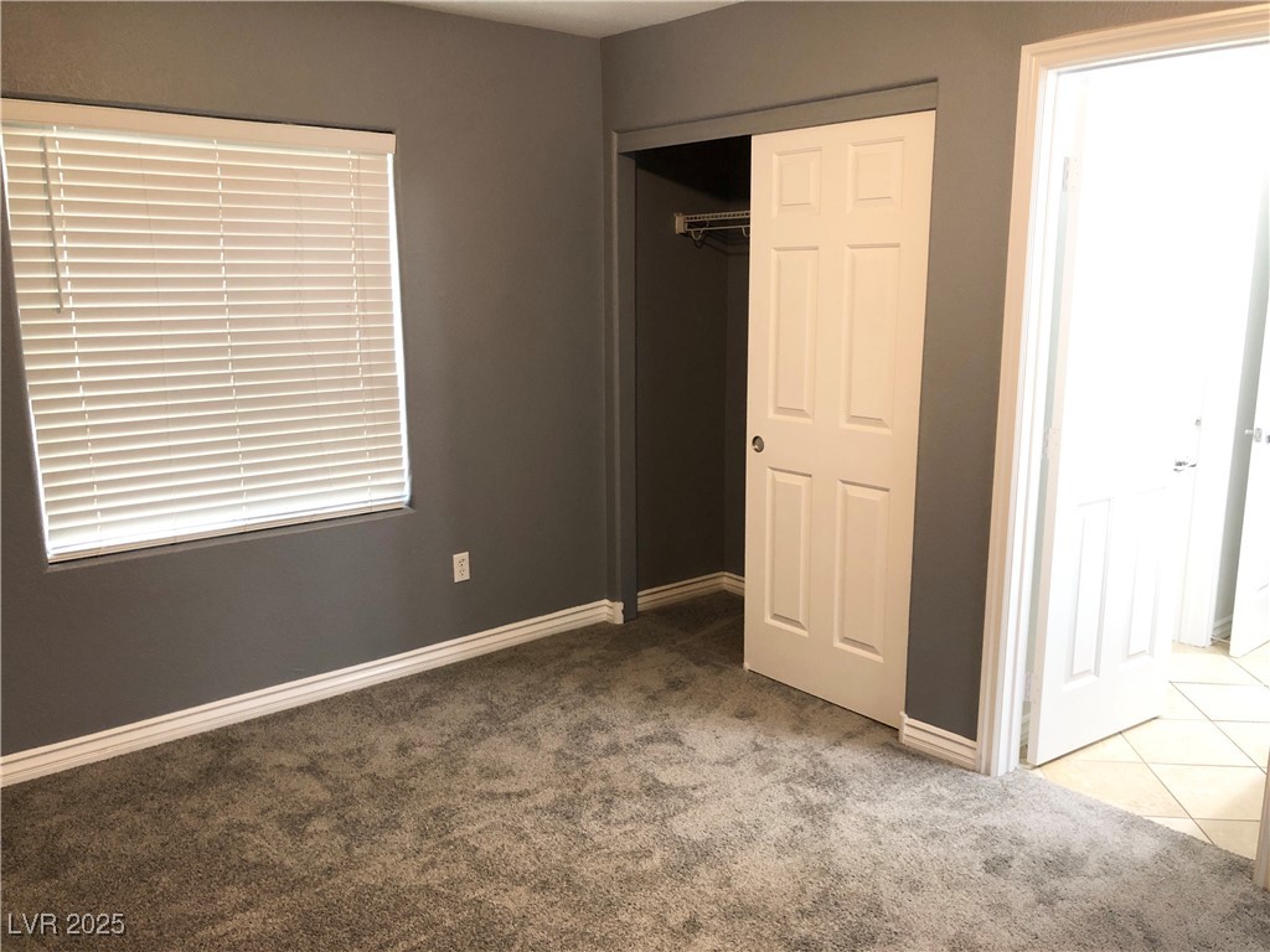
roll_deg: +0.8
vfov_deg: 49.7
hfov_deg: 63.4
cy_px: 476
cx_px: 635
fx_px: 1027
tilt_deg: -11.7
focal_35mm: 28
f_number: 1.8
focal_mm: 4
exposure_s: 1/15
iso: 50
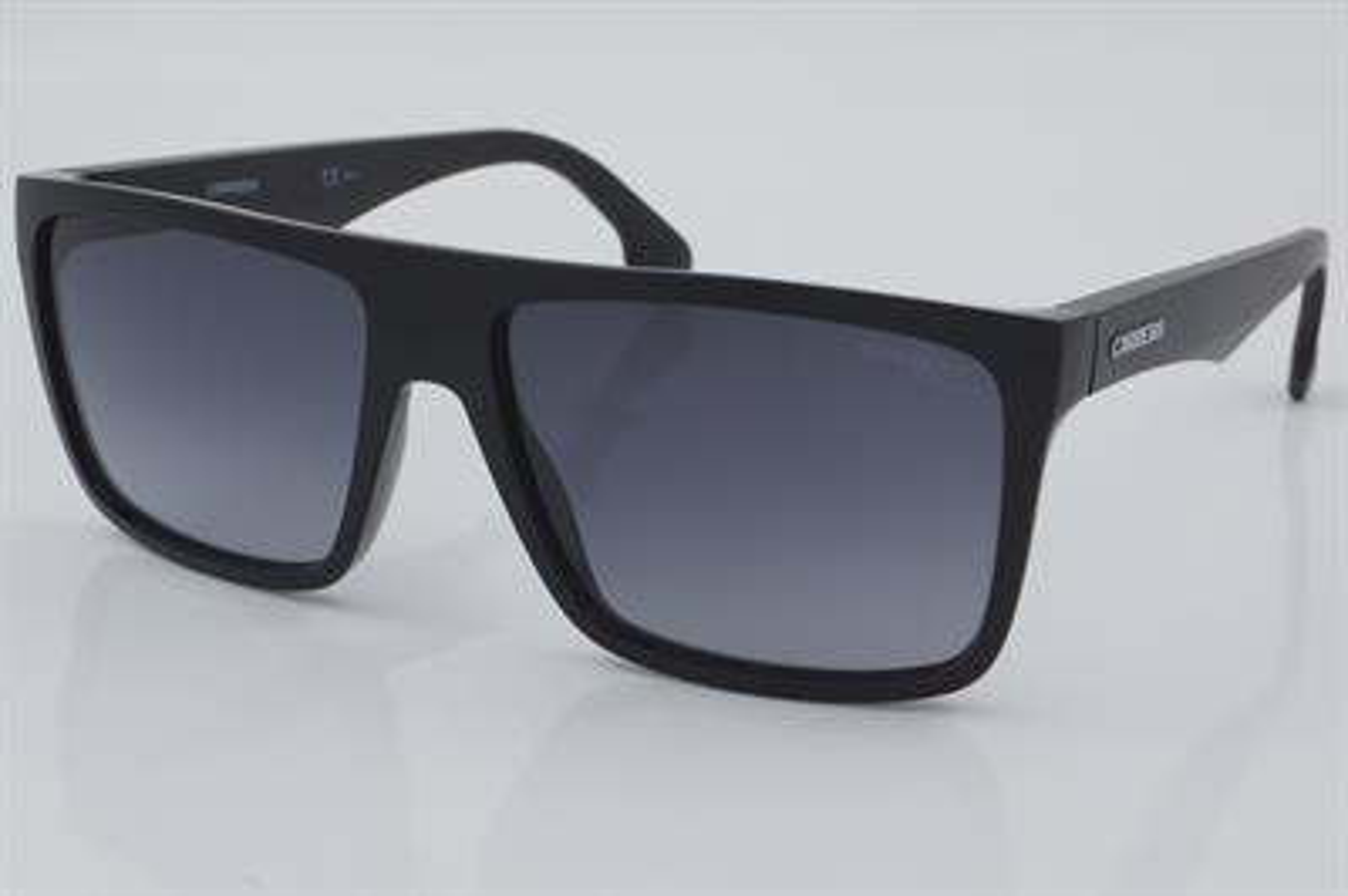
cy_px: 448
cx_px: 674
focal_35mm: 82
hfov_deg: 24.6
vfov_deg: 16.5
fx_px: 3087
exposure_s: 1/4
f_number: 32
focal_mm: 55
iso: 100
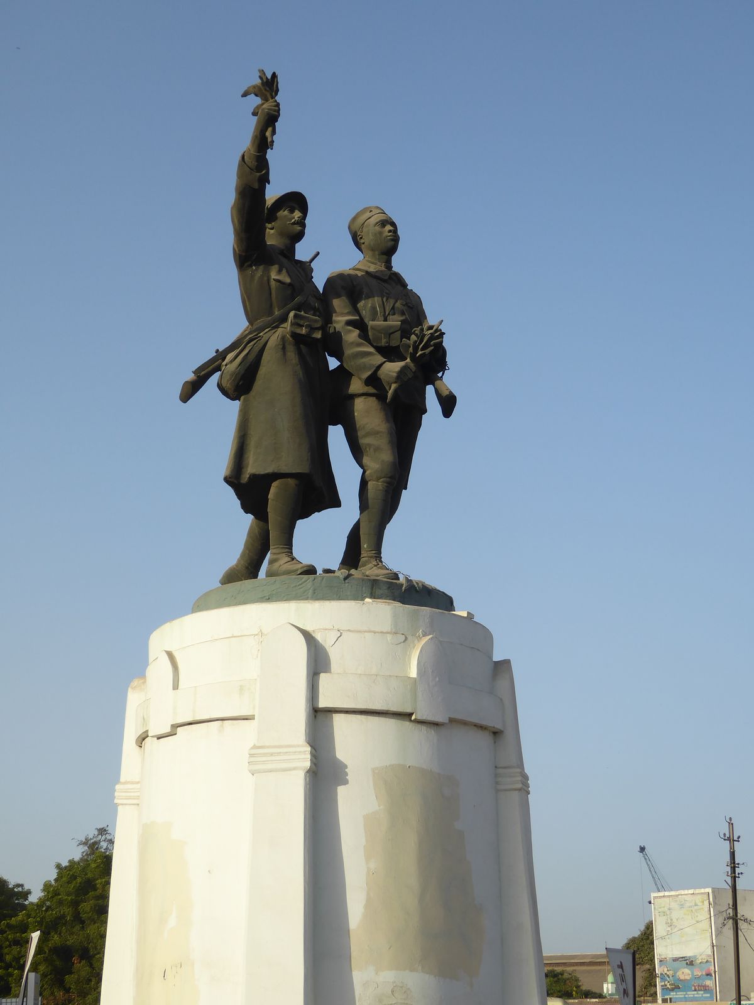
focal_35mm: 60
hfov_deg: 24.4
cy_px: 502
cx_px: 377
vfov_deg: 32.2
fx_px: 1743
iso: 80
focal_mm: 10.3
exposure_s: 1/500
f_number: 4.2
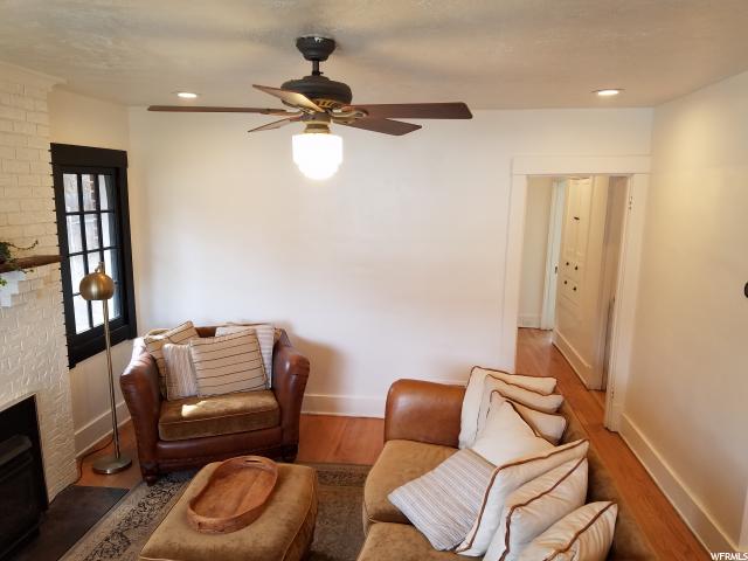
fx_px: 562
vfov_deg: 53.1
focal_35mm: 26
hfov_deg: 67.3
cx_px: 374
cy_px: 280
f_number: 1.7
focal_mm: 4.2
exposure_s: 1/60
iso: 80
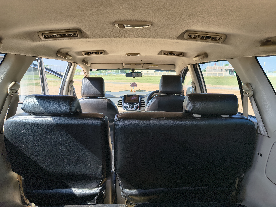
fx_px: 191
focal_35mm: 24
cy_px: 104
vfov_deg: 56.8
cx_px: 138
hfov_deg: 71.6
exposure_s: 1/318
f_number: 1.8
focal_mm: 5.56
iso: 100
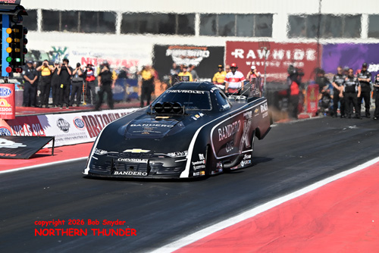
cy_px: 126
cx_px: 190
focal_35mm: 130
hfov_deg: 15.8
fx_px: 1369
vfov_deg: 10.6
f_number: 5.6
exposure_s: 1/2000
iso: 400
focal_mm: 130
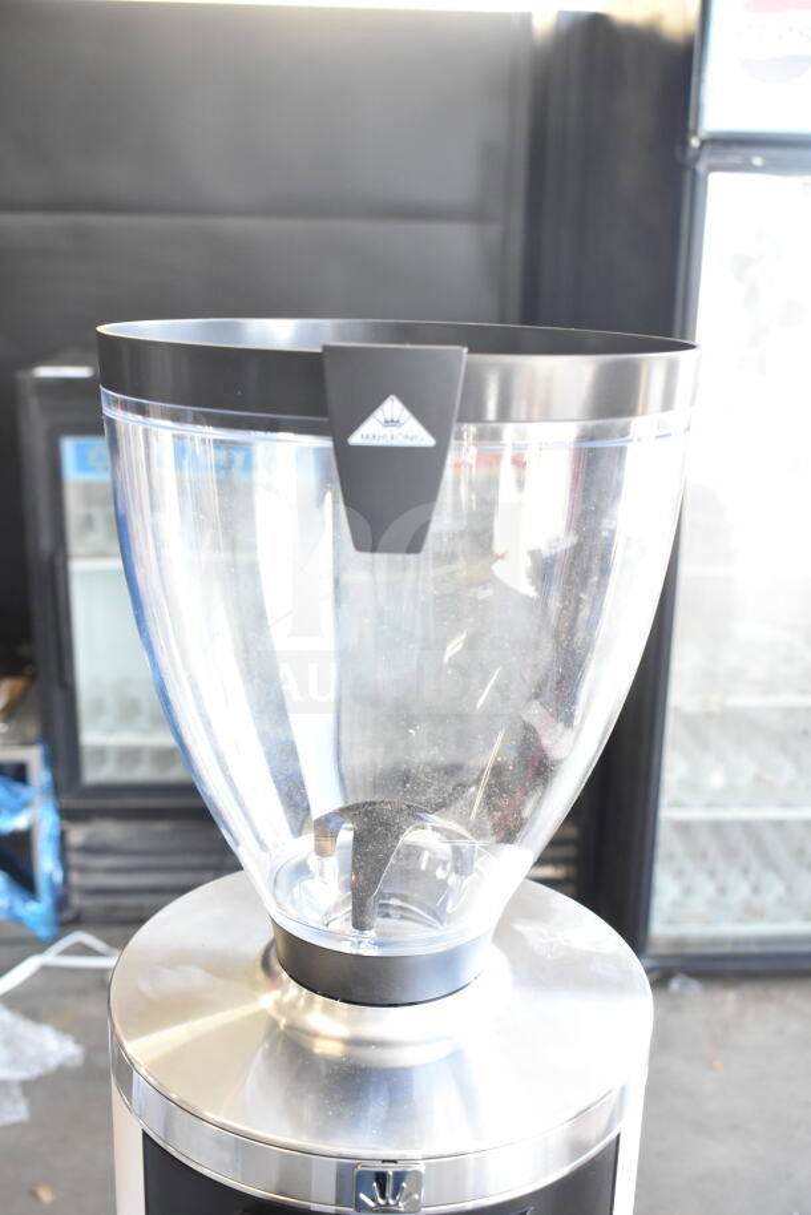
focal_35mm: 38
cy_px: 608
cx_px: 406
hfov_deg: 35.5
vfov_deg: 51.3
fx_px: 1266
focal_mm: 25
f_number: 5.6
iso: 1600
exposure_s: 1/125
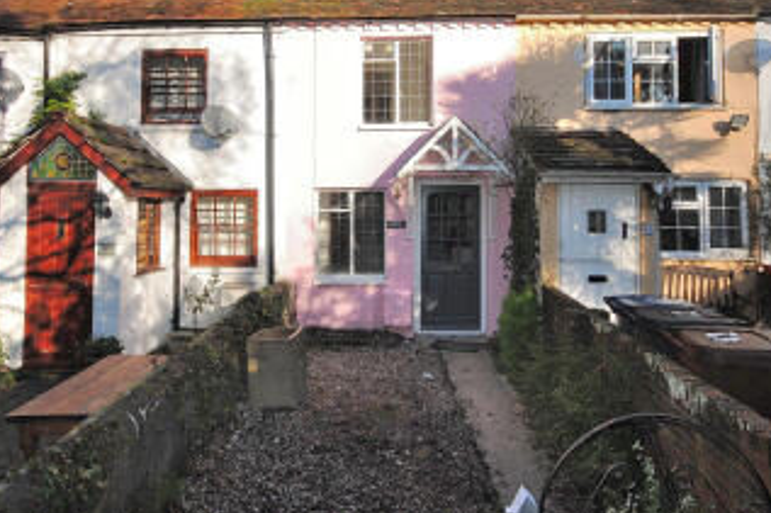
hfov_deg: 43.6
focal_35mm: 45
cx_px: 394
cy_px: 193
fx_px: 963
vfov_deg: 29.7
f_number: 10
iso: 100
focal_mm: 20
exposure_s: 1/200
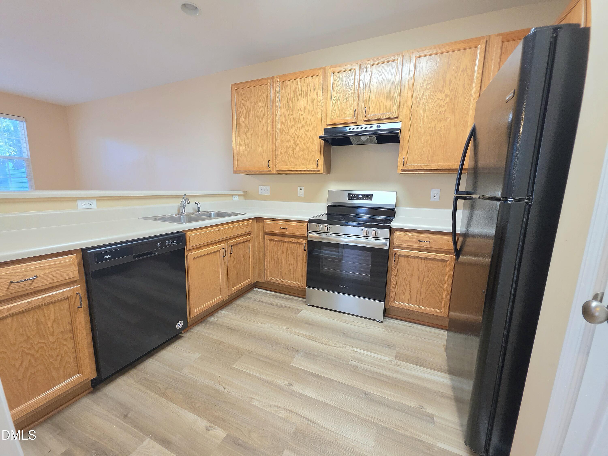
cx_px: 304
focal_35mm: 13
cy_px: 228
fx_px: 228
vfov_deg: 89.9
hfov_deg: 106.2
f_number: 1.9
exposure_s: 1/60.2
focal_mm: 2.2
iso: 160
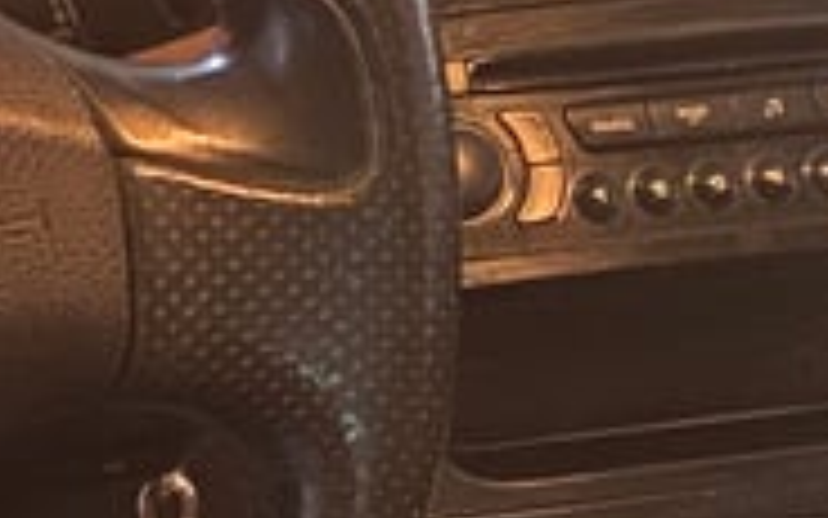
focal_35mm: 153
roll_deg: -3.6
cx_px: 212
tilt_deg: -27.2
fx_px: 3453
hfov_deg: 13.6
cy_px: 387
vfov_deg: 8.6
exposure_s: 1/10
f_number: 1.8
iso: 500
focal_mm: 4.25
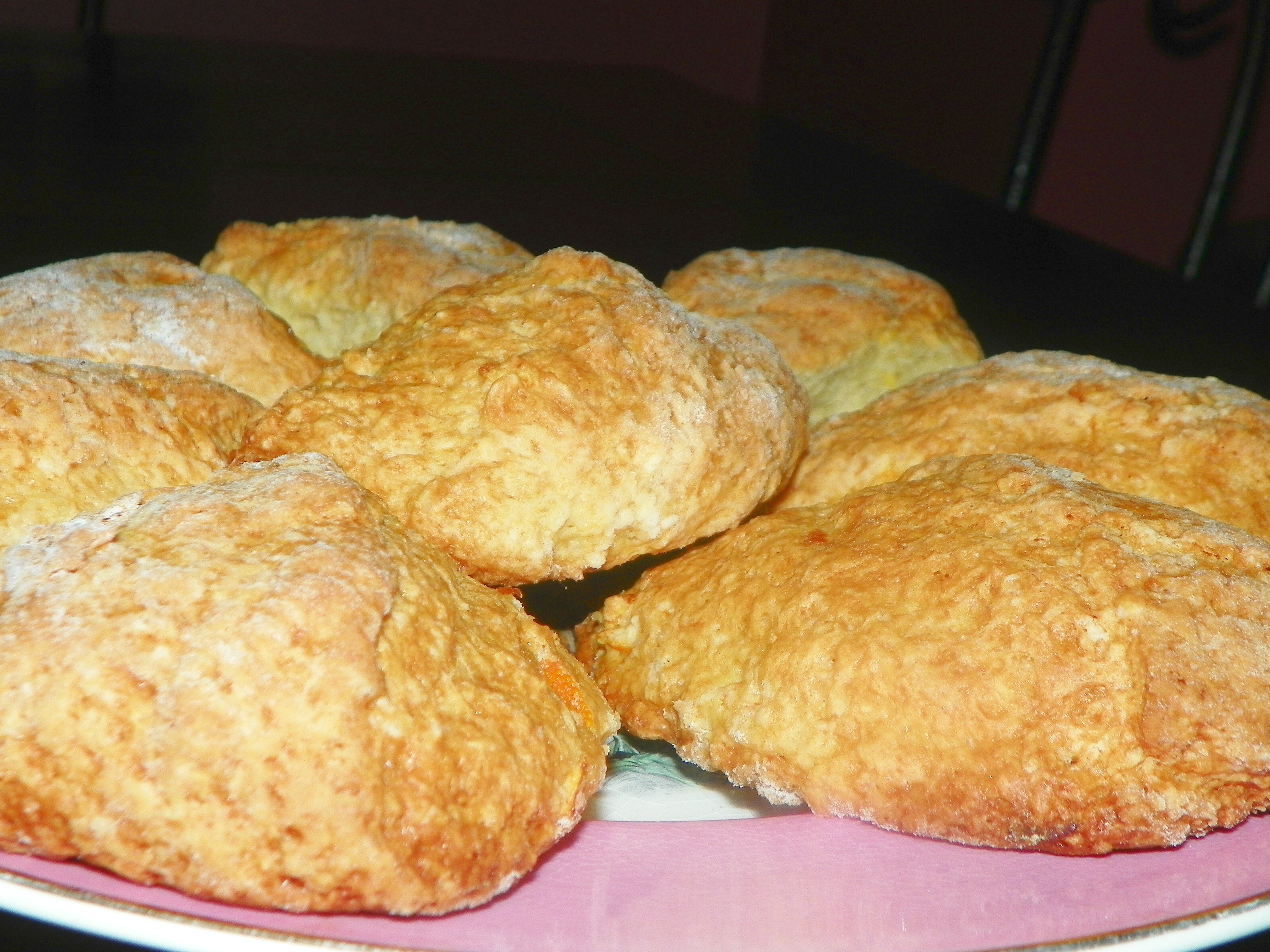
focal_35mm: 54
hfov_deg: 35.5
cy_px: 544
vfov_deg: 27.0
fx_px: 1981
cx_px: 623
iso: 64
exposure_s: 1/250
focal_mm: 7.1
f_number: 3.2
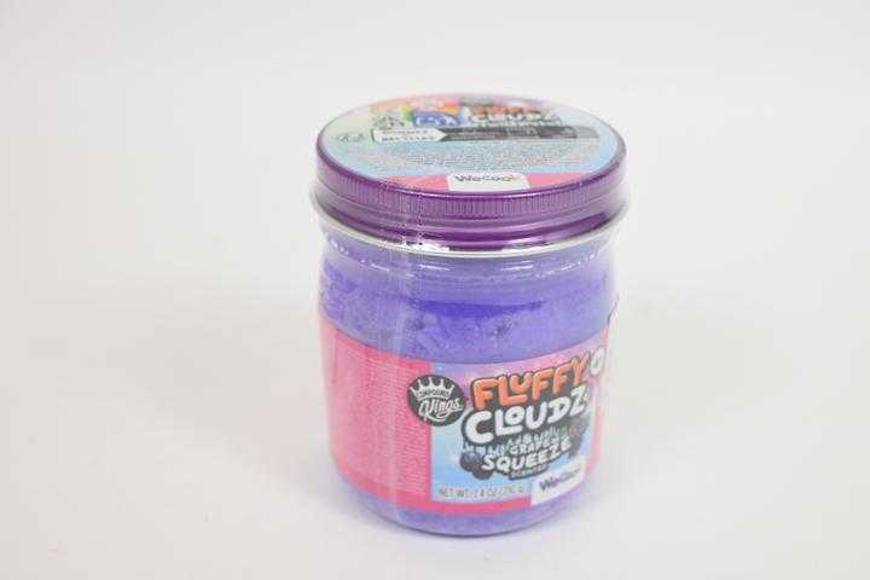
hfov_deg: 35.9
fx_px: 1341
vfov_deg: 24.4
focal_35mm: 56
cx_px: 435
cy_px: 290
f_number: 5.3
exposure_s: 1/125
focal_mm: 37
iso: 450
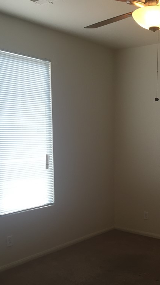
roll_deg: -0.3
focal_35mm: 43
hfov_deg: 27.2
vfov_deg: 46.8
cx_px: 126
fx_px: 324
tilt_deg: -8.2
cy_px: 182
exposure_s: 1/40
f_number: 2.2
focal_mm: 4.15
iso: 32
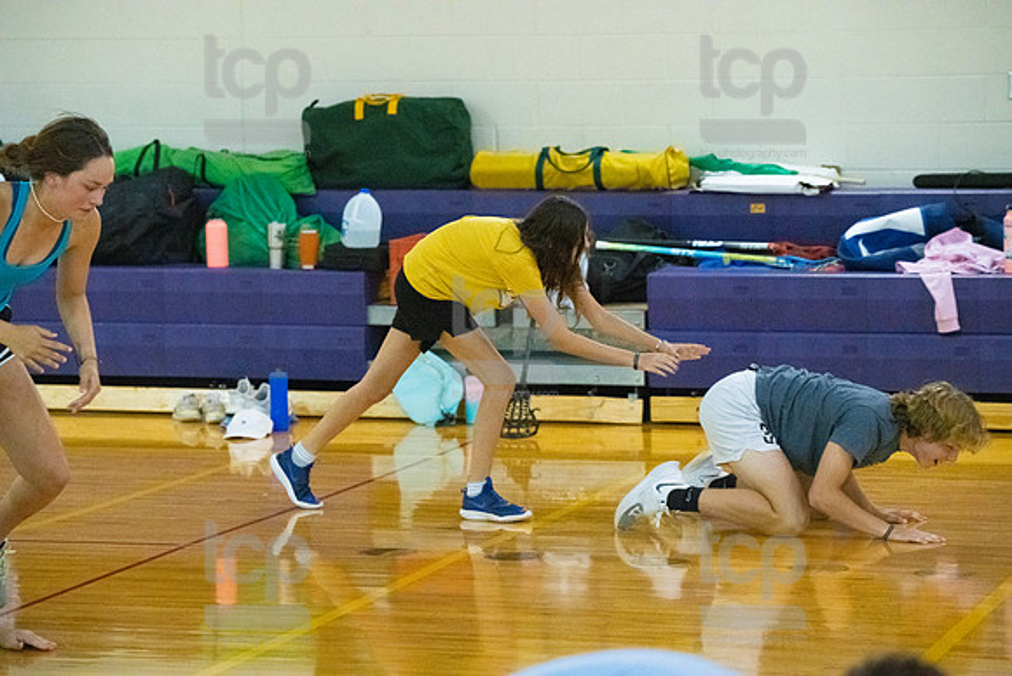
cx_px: 506
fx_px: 3515
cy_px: 338
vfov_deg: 11.0
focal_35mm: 125
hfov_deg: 16.4
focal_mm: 125
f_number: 4.5
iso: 6400
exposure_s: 1/640
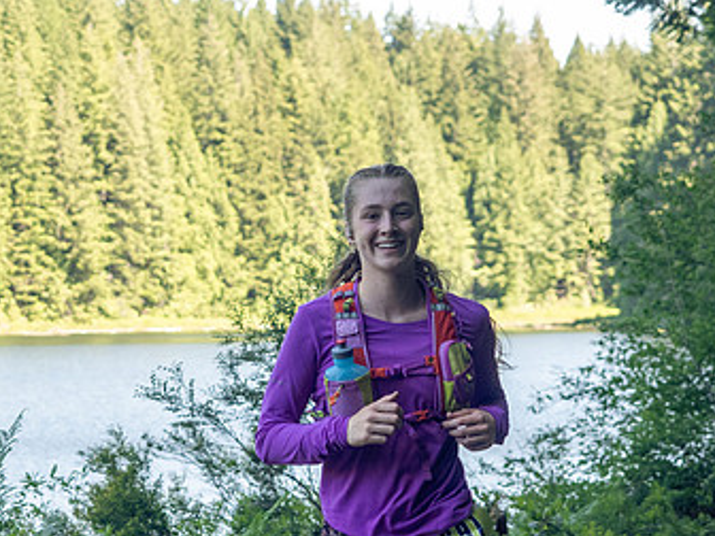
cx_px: 236
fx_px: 2850
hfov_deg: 14.3
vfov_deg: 10.7
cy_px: 388
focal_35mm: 138
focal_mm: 40
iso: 1000
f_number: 2.8
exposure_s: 1/1000
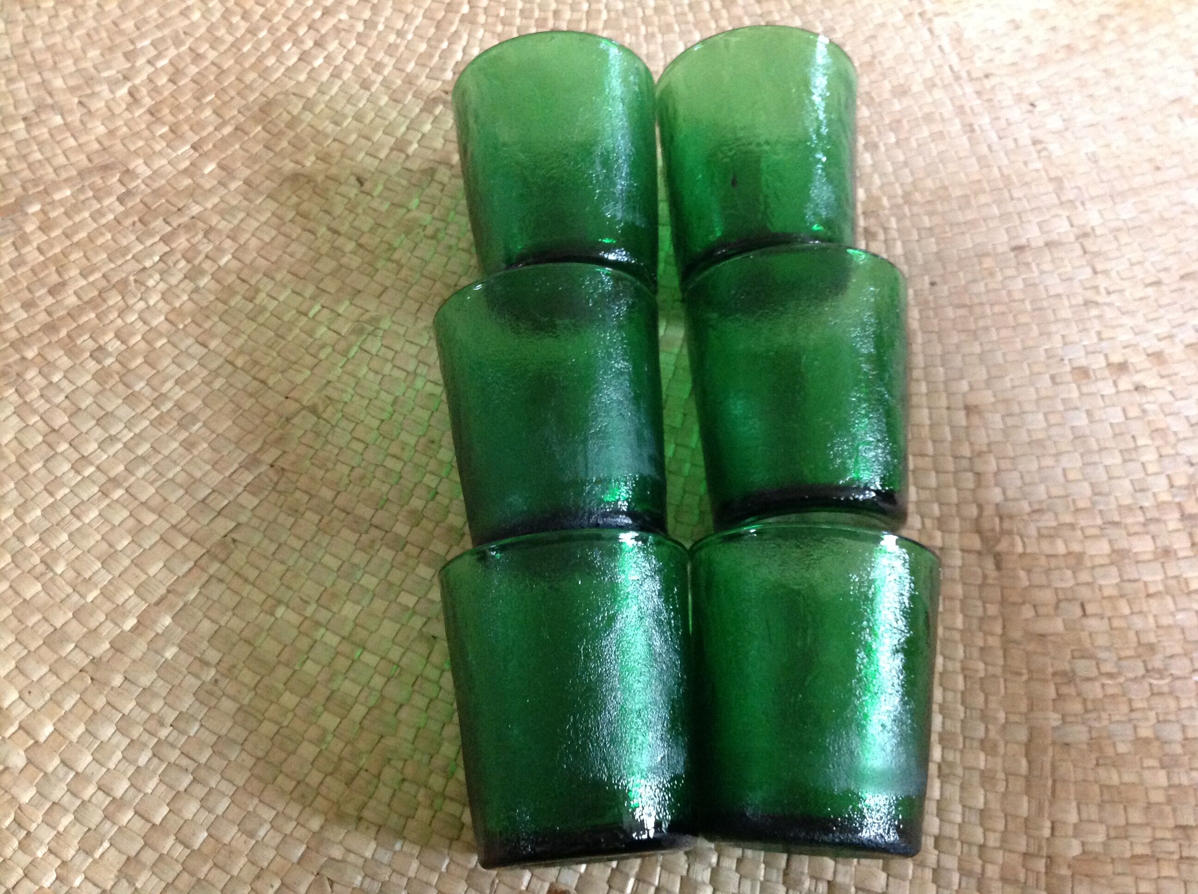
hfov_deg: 52.7
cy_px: 447
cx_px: 599
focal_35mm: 35
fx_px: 1209
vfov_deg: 40.6
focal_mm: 4.28
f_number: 2.4
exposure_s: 1/15
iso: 400
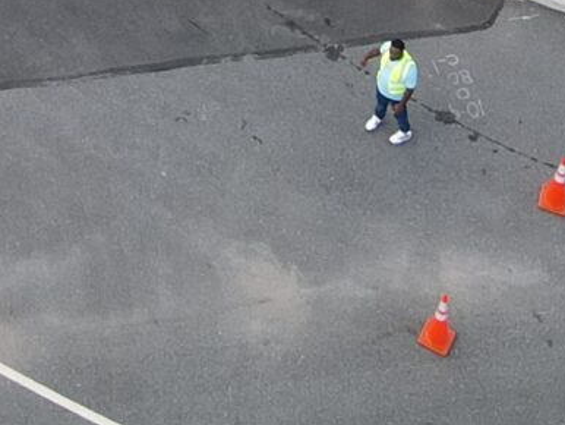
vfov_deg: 7.8
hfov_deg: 12.0
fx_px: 2597
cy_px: -932
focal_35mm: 159
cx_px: -199
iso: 100
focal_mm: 4.5
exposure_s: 1/160
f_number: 2.8
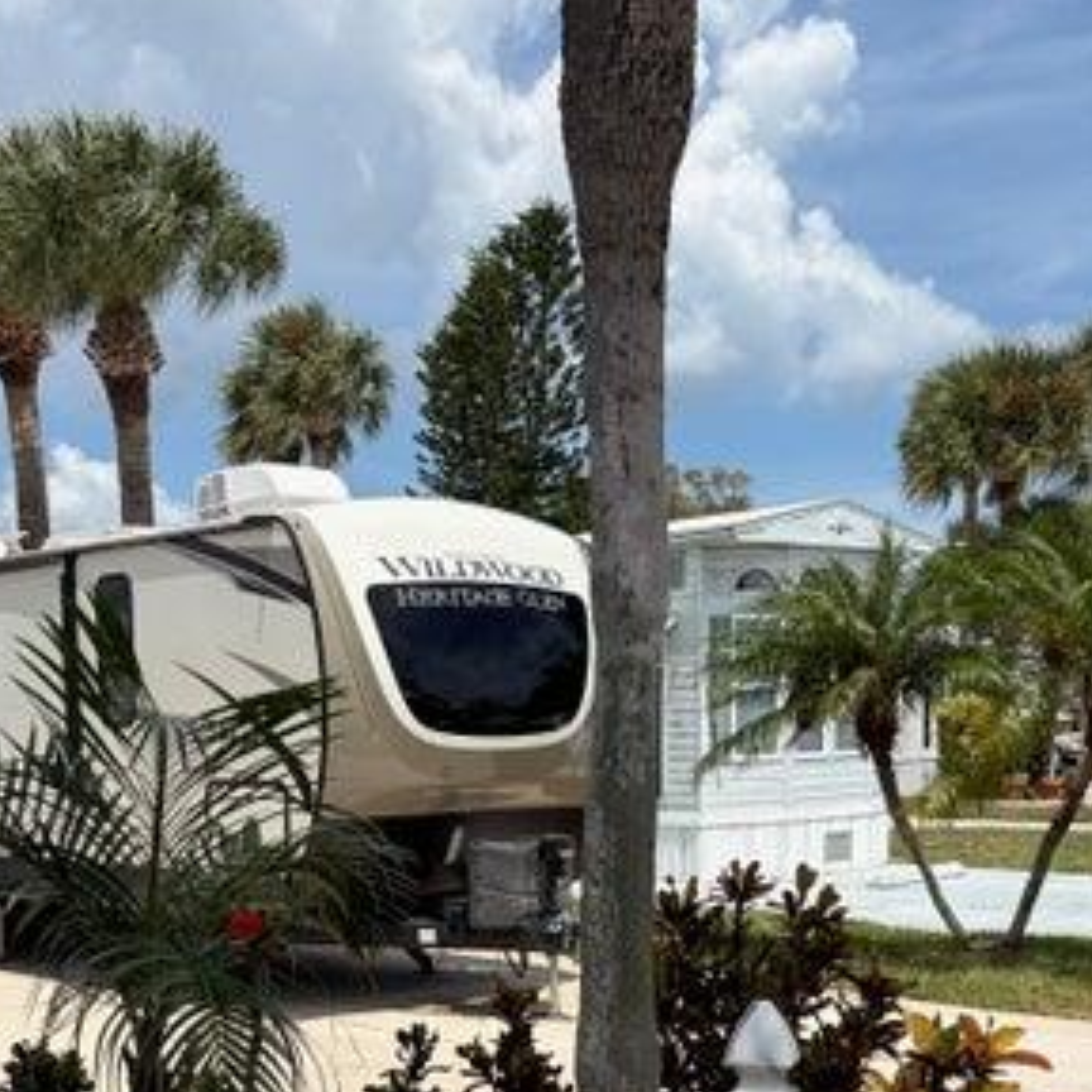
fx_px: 1820
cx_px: 383
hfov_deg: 33.2
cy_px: 899
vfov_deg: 32.3
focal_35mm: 51
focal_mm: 5.96
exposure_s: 1/4608
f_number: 1.6
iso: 50
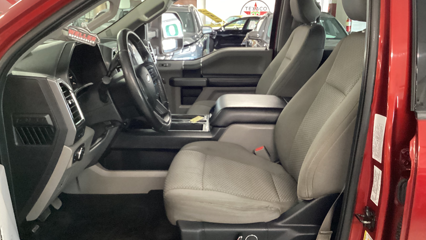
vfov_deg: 34.7
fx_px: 384
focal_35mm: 34
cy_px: 120
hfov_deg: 58.0
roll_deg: -0.9
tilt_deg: -17.7
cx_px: 212
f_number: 2.4
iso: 800
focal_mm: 3.3
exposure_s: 1/30
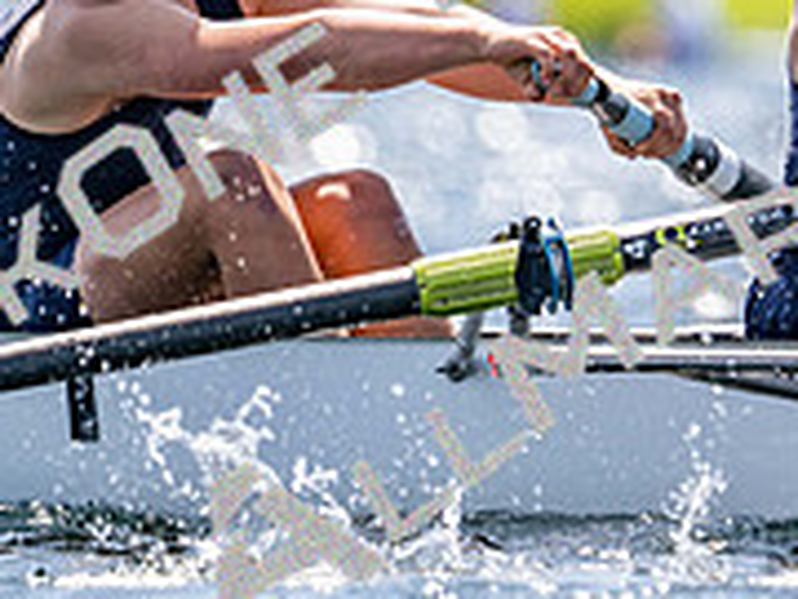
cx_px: 1108
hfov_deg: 1.6
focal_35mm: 1243
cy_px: -29
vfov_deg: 1.2
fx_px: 28655
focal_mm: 400
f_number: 4.5
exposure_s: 1/2500
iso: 250
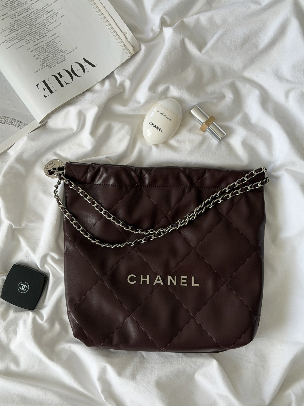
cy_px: 203
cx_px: 152
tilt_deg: -87.7
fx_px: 562
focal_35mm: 48
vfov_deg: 39.7
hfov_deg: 30.3
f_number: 1.78
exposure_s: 1/284
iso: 64
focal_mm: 6.76
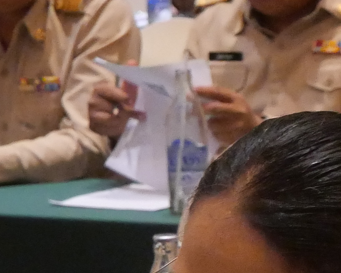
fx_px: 2917
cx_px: 872
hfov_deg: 6.3
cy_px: 482
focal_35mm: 289
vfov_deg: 5.3
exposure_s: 1/100
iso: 3200
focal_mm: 27
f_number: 4.6
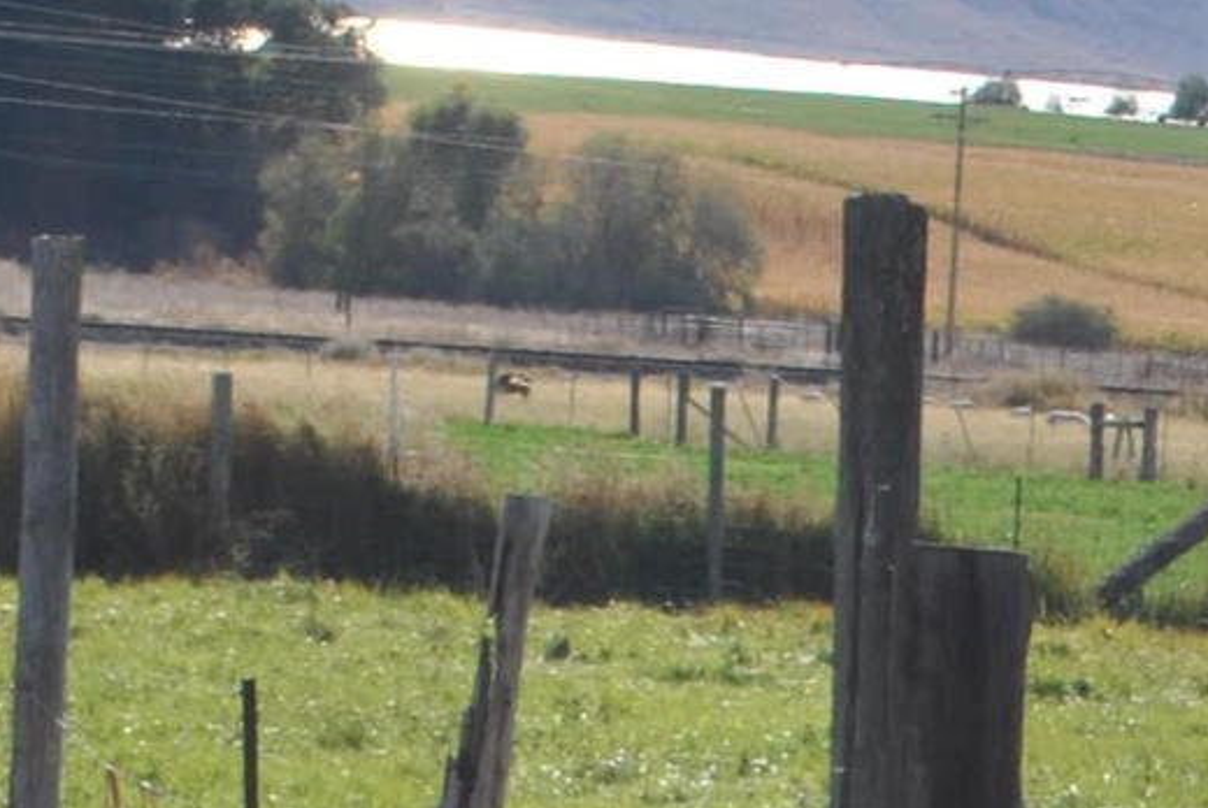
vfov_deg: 4.6
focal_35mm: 294
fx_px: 9876
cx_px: 1615
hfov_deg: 6.9
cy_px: 1623
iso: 100
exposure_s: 1/250
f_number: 8
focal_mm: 34
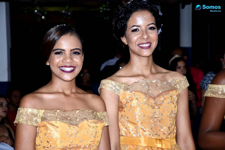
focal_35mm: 93
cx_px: 112
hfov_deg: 21.9
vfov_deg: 14.7
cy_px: 75
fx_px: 581
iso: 1000
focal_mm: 62
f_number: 5
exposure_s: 1/100
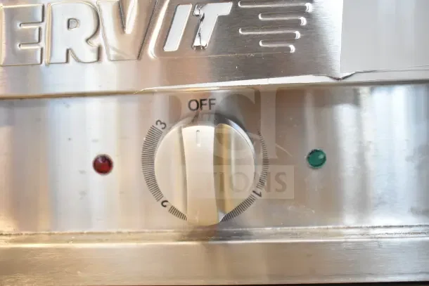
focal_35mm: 38
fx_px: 447
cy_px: 143
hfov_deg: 51.3
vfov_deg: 35.5
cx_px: 214
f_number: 4
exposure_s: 1/40
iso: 1800
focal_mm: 25
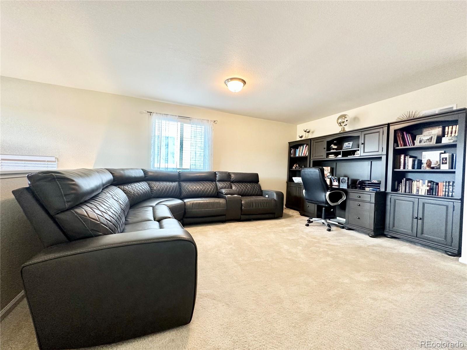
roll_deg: -1.5
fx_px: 189
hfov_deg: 102.1
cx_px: 234
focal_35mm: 14
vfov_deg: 85.7
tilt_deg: -1.6
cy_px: 175
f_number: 2.2
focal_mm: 2.22
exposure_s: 1/60
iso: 250
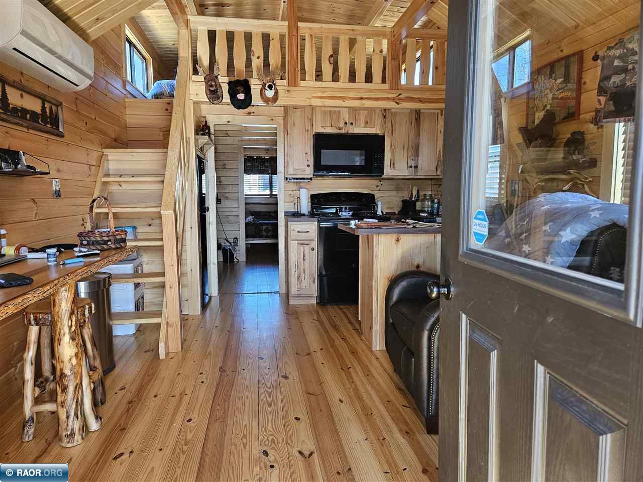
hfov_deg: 73.9
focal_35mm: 23
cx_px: 322
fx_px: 427
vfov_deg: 58.9
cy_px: 241
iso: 200
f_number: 1.8
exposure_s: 1/120
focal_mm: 5.4
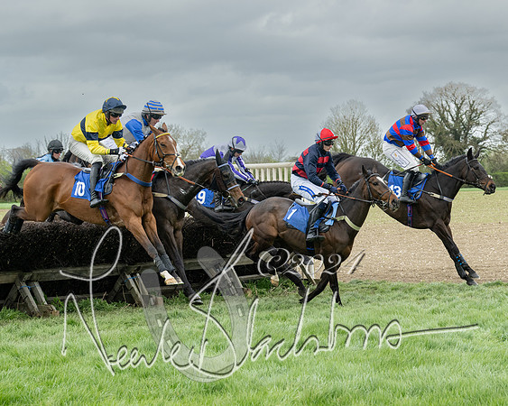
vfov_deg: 15.2
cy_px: 231
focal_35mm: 101
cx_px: 298
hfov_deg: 18.9
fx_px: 1521
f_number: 5
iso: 400
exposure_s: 1/1000
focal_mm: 70
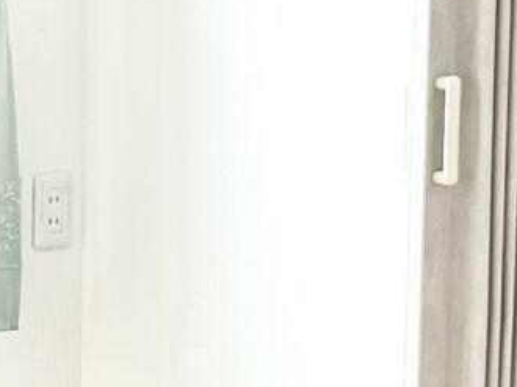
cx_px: -219
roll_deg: +1.3
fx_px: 3015
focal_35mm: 202
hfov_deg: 9.6
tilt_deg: -10.6
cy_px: 479
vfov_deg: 7.3
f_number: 1.5
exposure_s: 1/121
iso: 80
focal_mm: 5.7
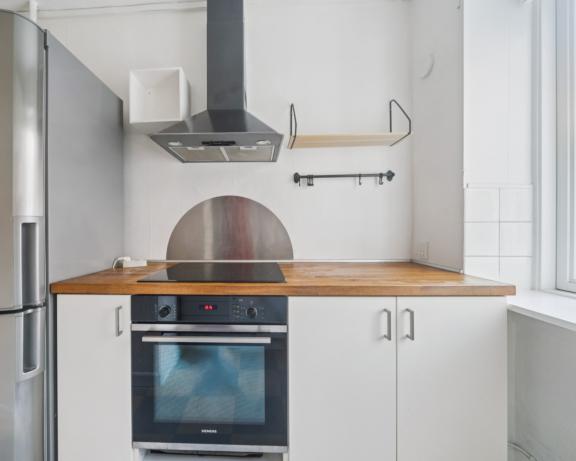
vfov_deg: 88.0
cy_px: 233
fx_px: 239
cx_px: 250
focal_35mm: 14
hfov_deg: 100.1
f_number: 5
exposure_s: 1/10
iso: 320
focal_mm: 12
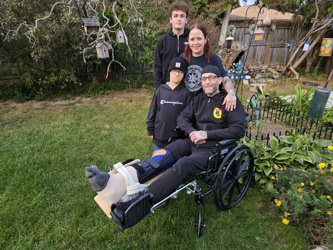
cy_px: 125
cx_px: 166
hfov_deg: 73.9
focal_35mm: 23
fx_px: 221
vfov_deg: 58.9
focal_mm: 5.4
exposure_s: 1/120
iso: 50
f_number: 1.8
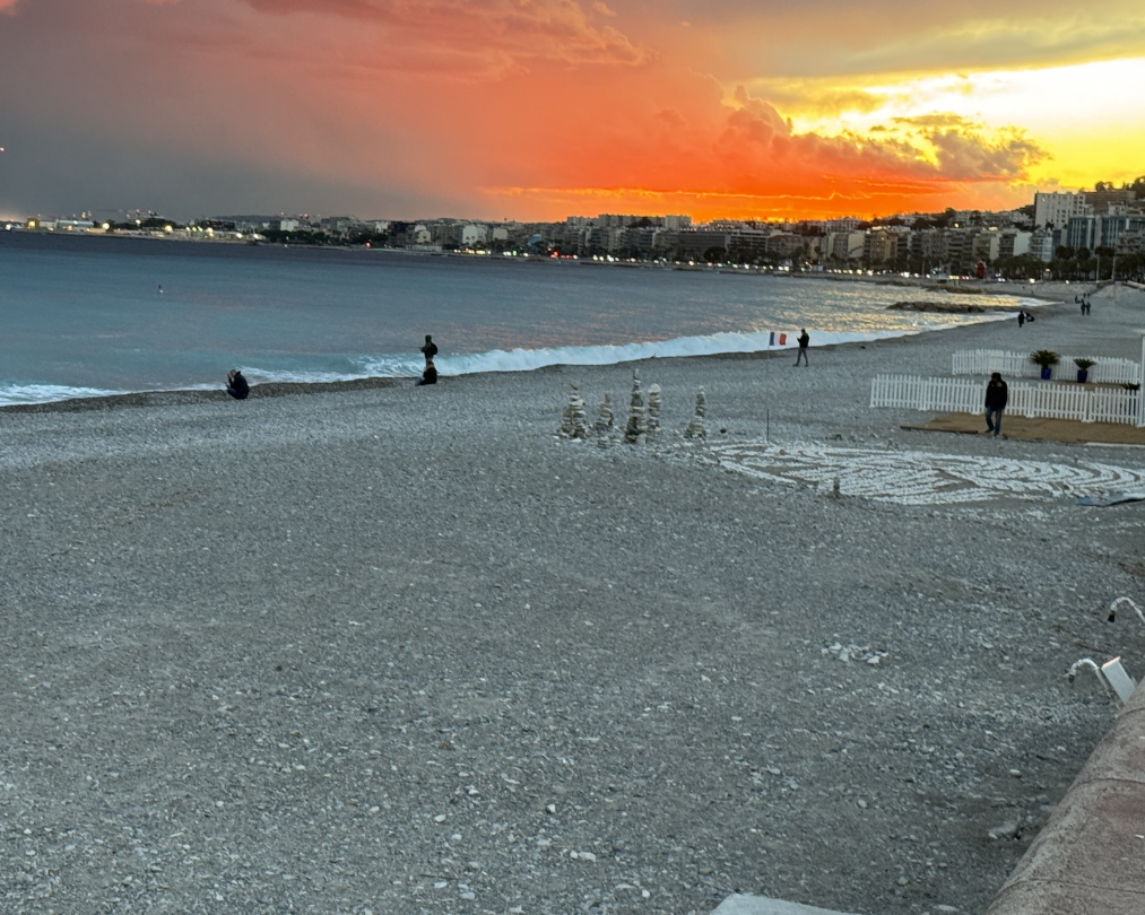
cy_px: 359
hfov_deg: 25.5
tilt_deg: -2.5
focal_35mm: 74
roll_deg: -2.5
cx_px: 337
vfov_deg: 20.7
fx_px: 2507
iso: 125
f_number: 1.78
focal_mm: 6.76
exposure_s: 1/60
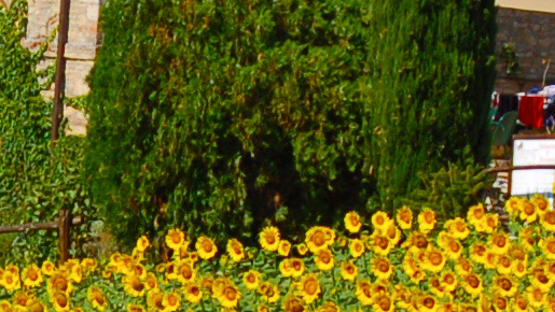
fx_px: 7420
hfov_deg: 4.3
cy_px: 212
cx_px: -269
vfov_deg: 2.4
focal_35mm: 504
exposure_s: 1/1600
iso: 200
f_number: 5
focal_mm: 55
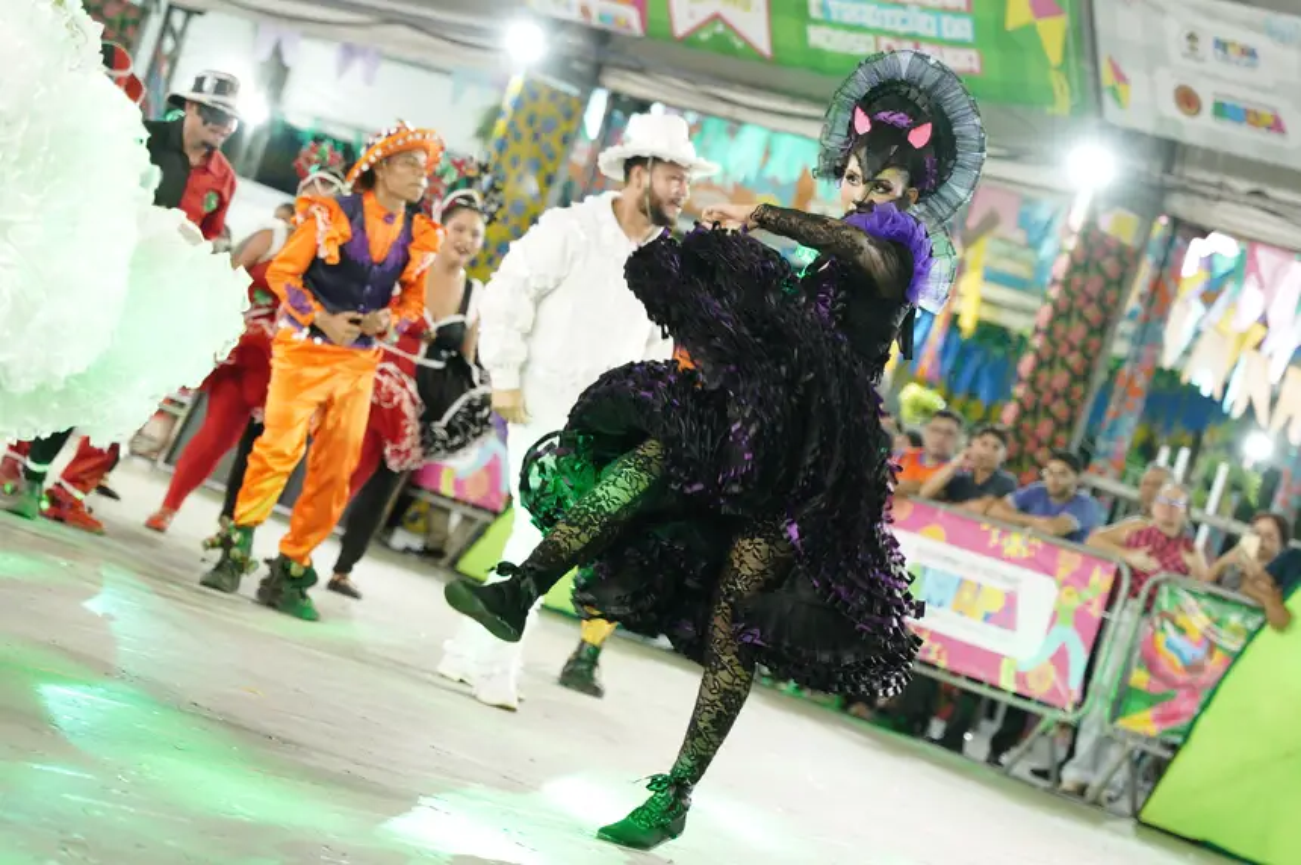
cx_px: 650
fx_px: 3792
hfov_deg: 19.5
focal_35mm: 105
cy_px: 432
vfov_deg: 13.0
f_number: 2.8
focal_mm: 70
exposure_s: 1/500
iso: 6400
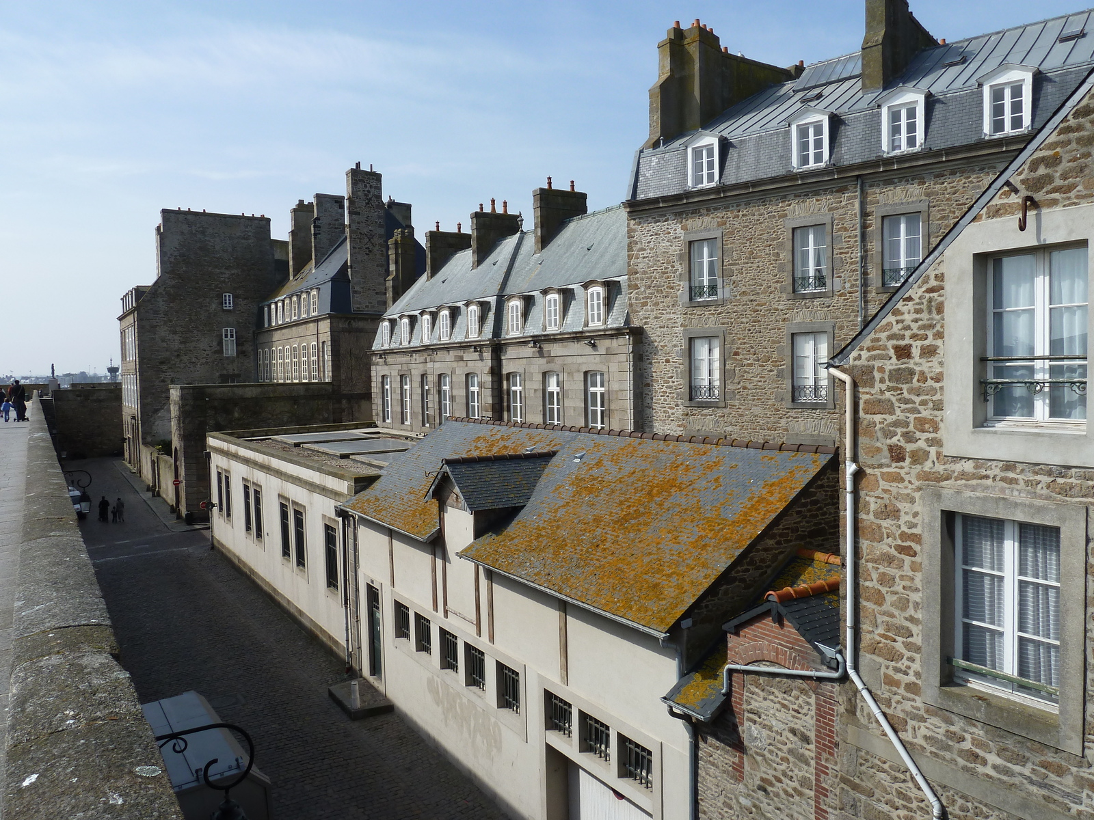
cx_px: 547
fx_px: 790
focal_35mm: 25
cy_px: 410
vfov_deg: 54.9
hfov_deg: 69.4
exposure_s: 1/500
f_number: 4.5
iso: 80
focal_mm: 4.1
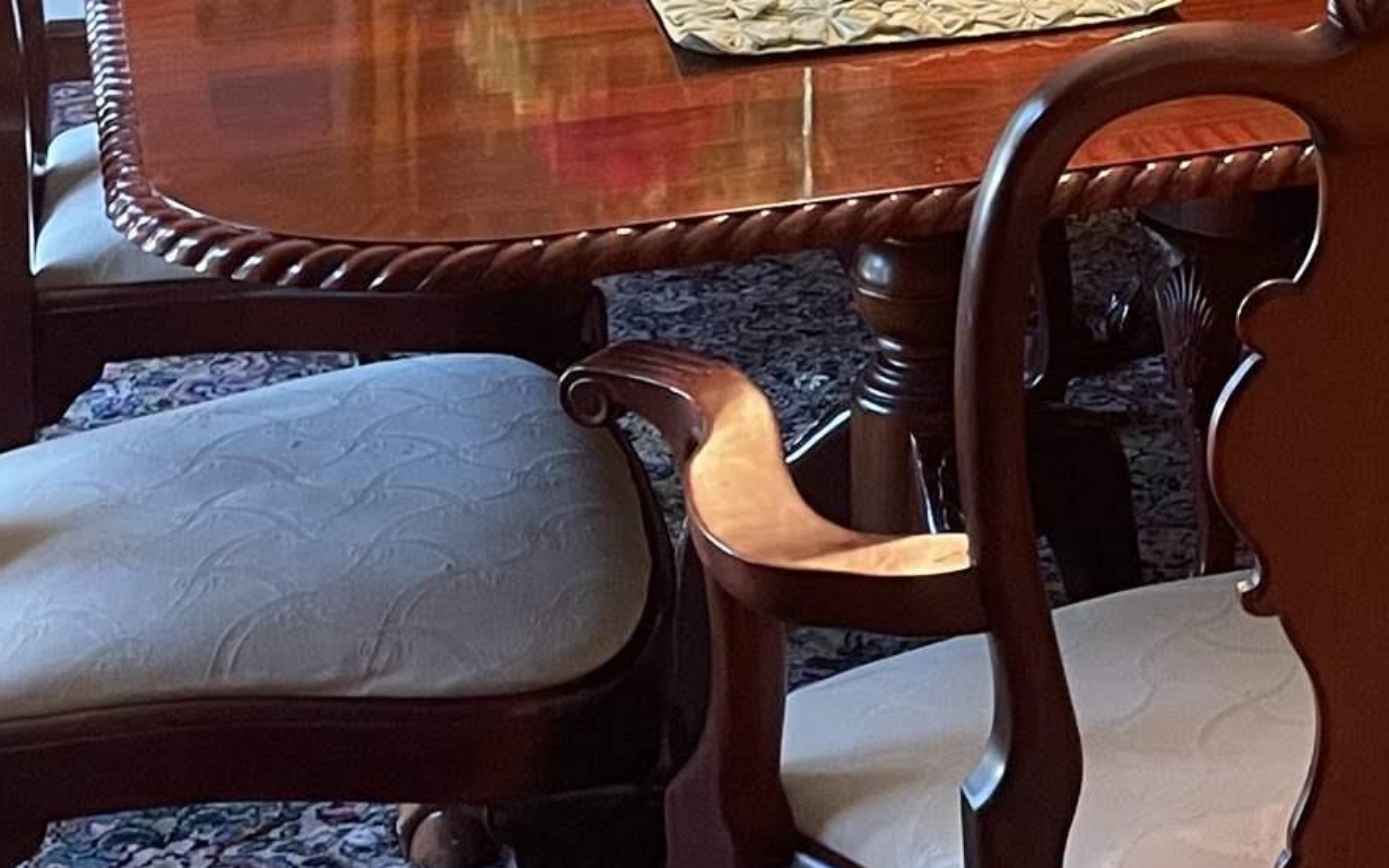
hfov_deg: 20.2
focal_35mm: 96
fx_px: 3634
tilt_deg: -8.2
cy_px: -529
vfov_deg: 12.7
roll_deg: -0.8
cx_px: 1683
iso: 160
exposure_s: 1/60
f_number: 1.6
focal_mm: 4.2
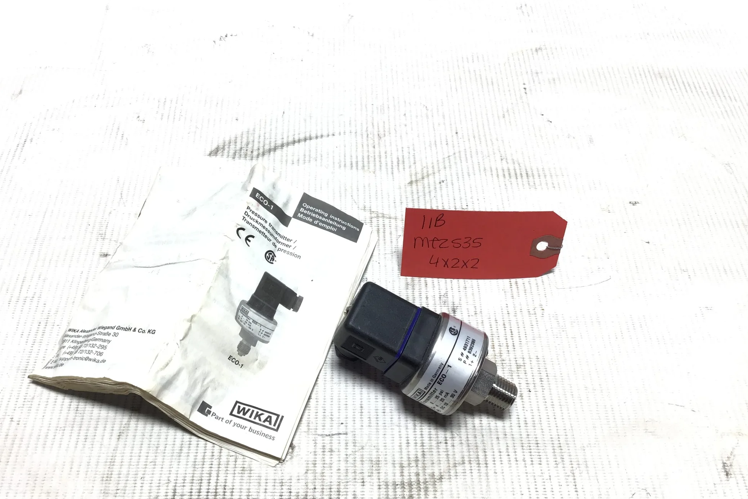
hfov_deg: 57.2
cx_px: 367
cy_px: 270
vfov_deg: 39.9
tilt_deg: -55.2
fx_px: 686
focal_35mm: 33
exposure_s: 1/120
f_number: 2.4
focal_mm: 3.3
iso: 25
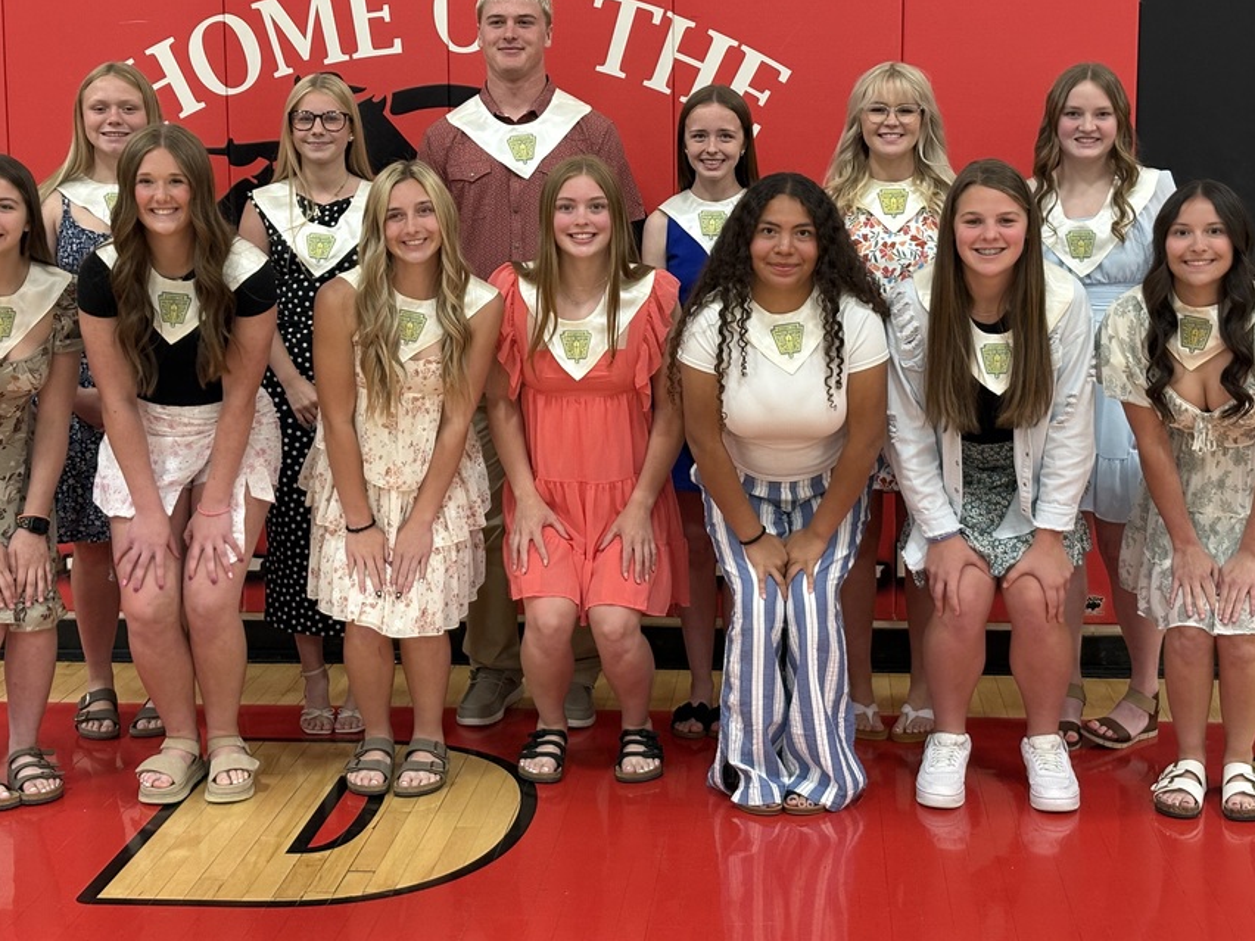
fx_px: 2212
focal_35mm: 61
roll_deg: +1.0
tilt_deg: -7.1
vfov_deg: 24.0
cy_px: 398
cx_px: 613
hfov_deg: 31.7
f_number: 1.6
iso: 160
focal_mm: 5.96
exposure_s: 1/40
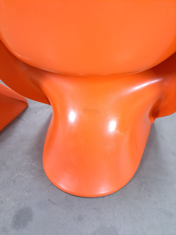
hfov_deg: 56.8
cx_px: 88
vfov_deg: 71.6
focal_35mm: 24
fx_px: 163
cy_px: 118
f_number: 1.8
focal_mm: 5.23
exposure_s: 1/50
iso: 640
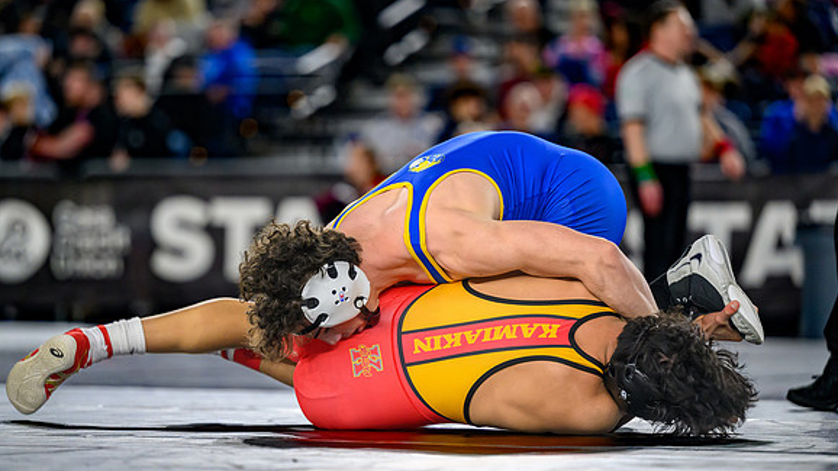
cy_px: 227
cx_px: 400
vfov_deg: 6.4
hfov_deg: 11.3
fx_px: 4221
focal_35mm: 190
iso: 2500
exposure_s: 1/1000
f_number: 2.8
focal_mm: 155
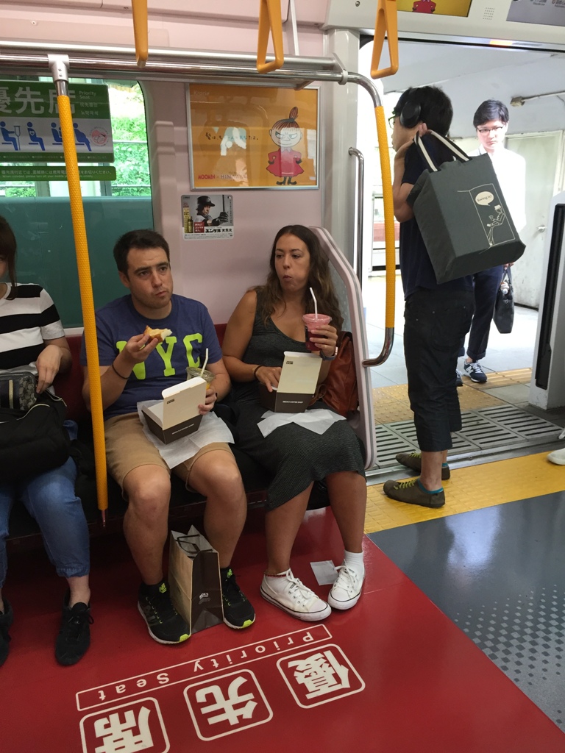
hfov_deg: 48.2
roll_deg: +1.3
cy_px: 376
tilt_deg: -16.8
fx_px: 631
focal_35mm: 29
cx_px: 282
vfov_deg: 61.7
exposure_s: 1/30
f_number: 2.2
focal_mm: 4.15
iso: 50
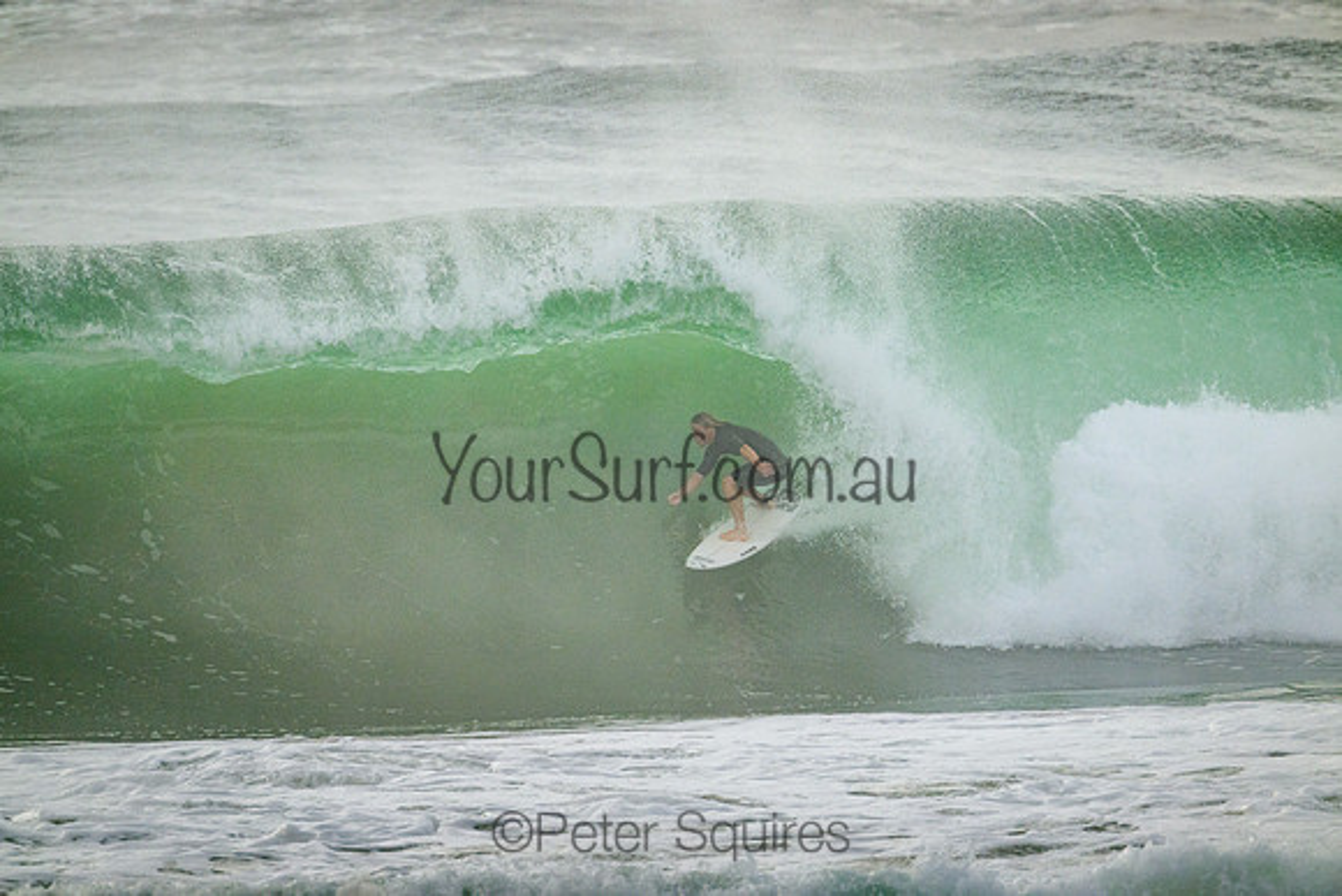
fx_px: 29828
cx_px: 671
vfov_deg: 1.7
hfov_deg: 2.6
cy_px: 448
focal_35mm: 800
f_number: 11
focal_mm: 800
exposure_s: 1/2500
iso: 2000
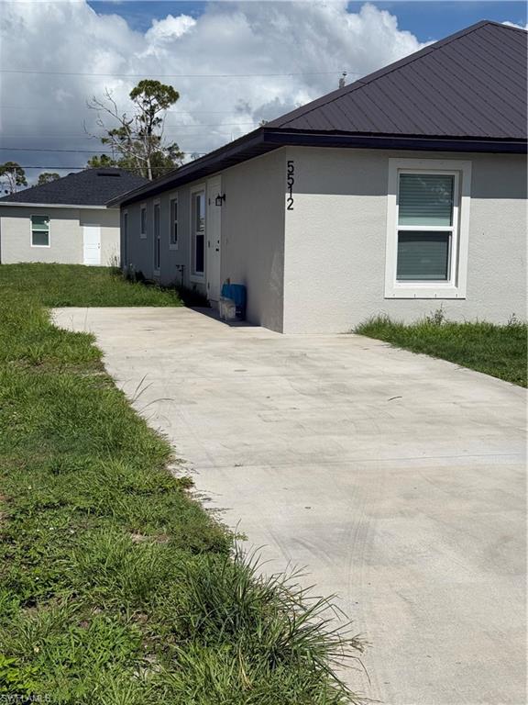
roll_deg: -0.8
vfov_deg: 39.7
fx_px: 976
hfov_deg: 30.3
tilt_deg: -5.0
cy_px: 352
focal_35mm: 48
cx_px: 264
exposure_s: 1/11364
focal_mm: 6.76
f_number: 1.78
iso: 50
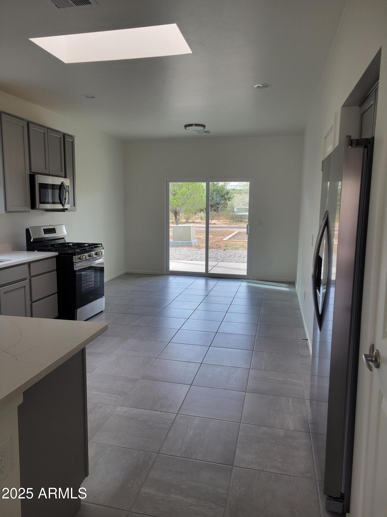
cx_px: 194
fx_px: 388
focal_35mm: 26
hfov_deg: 53.1
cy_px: 258
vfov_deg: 67.3
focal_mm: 5.4
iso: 40
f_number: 1.8
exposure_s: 1/132
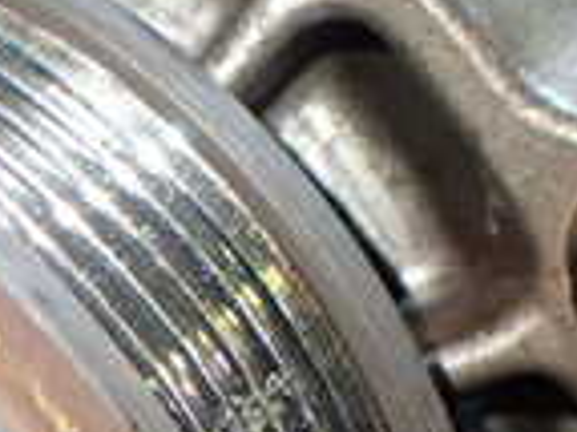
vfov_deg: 11.1
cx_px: -395
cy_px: 723
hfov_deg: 14.2
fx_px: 2098
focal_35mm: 126
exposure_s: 1/60
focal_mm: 5.4
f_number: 2.3
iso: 800
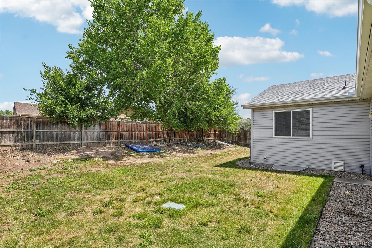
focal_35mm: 16
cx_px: 186
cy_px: 124
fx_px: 170
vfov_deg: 72.0
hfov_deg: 95.0
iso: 100
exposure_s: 1/250
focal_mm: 11
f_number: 8
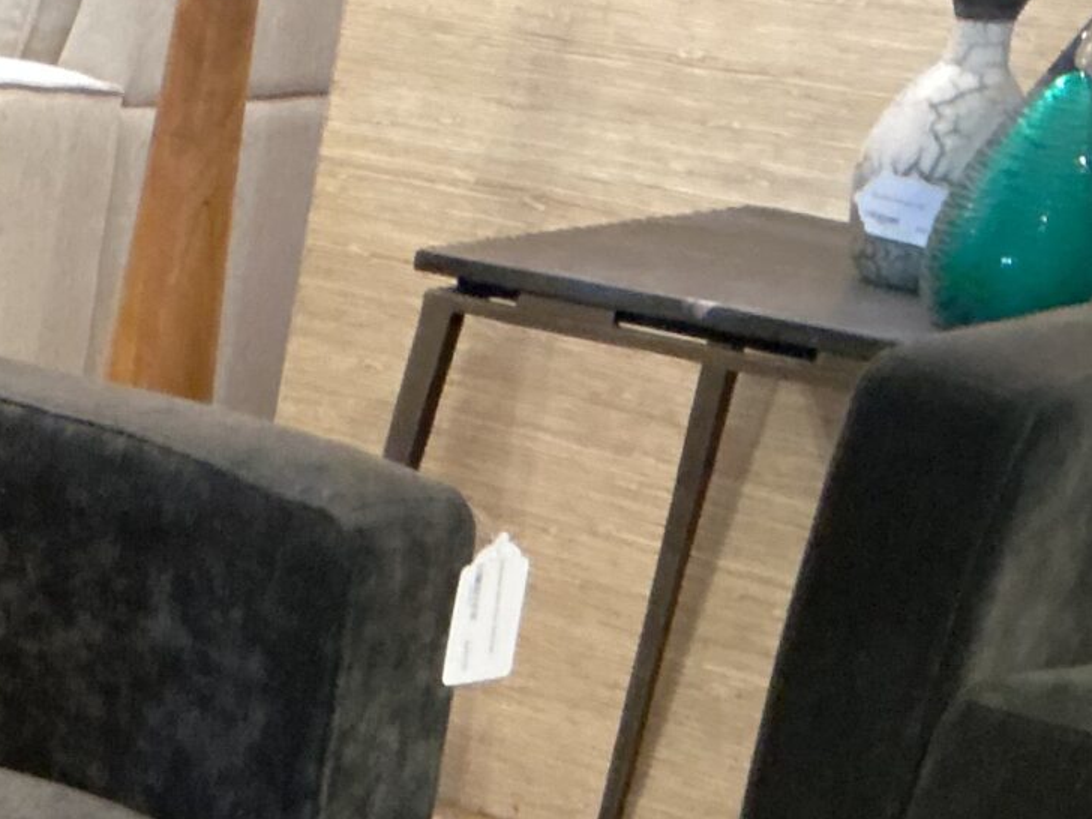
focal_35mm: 102
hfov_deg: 16.7
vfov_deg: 14.0
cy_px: 1012
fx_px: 3218
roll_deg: -2.4
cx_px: -752
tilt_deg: -23.3
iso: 500
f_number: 1.8
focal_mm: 3
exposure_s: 1/24
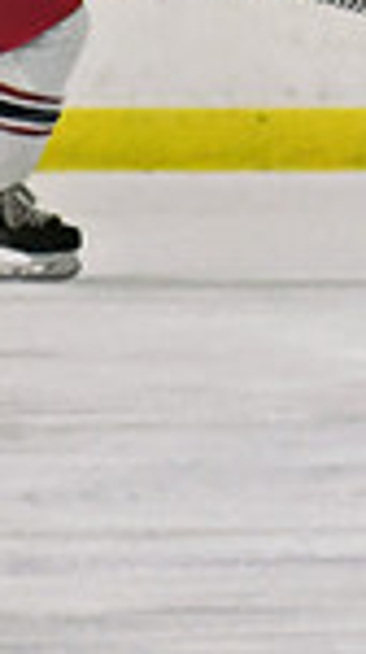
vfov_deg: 1.4
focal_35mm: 1498
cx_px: 1224
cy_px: 11
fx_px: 25933
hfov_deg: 0.8
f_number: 2.8
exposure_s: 1/1600
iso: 6400
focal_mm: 185
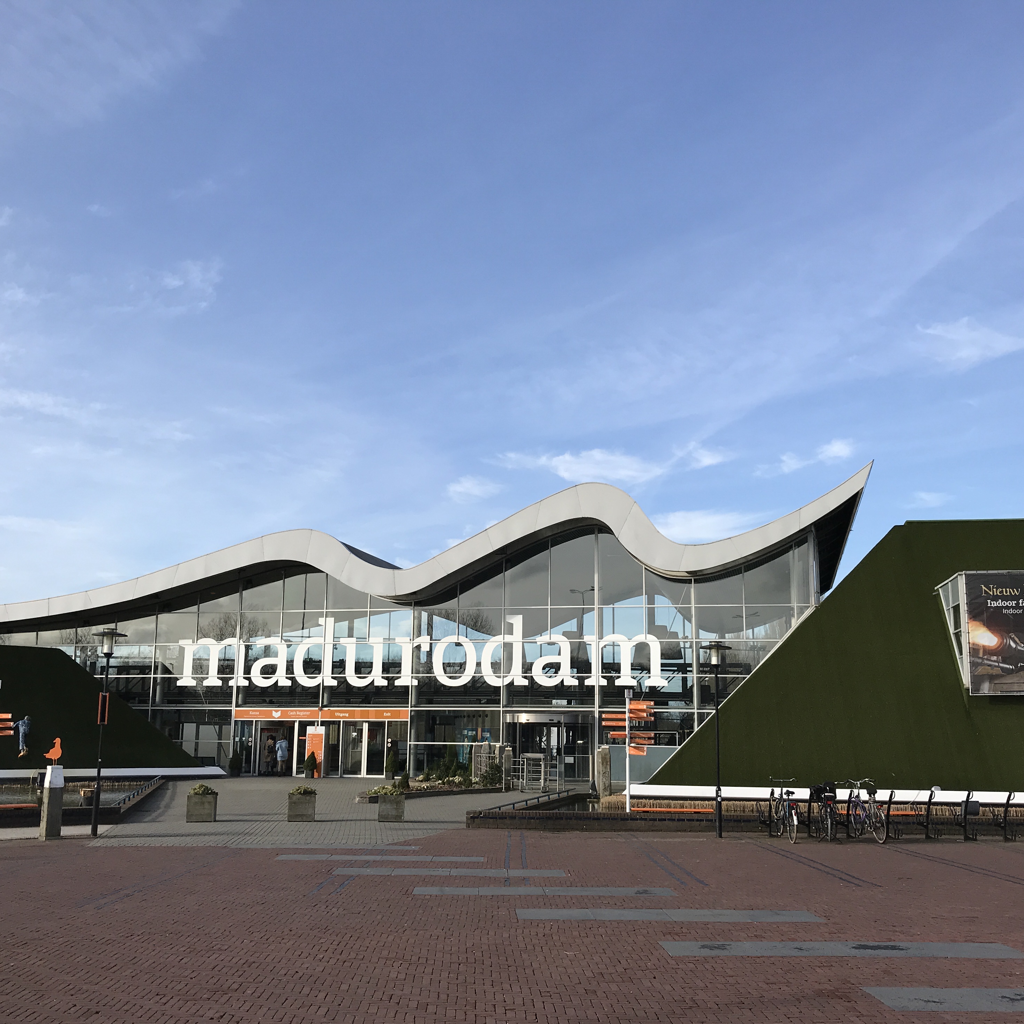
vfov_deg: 48.4
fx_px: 1138
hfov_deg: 48.4
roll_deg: -0.7
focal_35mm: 34
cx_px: 538
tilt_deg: +11.1
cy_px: 527
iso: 20
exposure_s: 1/1916
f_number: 1.8
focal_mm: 3.99
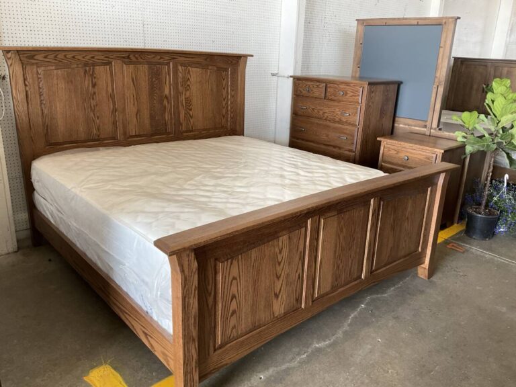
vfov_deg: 48.2
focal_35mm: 29
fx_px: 432
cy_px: 194
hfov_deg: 61.7
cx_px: 258
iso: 40
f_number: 1.8
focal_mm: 3
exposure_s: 1/60
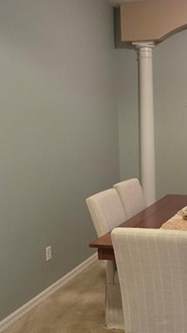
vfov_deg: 46.2
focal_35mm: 44
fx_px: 388
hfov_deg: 26.0
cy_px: 198
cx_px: 176
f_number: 1.9
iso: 250
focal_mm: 2.2
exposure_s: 1/60
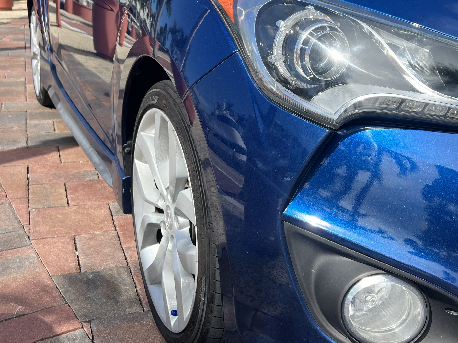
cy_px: 147
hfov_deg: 41.6
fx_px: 595
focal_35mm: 45
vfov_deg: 32.1
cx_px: 299
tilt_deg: -16.1
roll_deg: -0.6
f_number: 1.5
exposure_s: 1/3257
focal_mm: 5.7
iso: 50
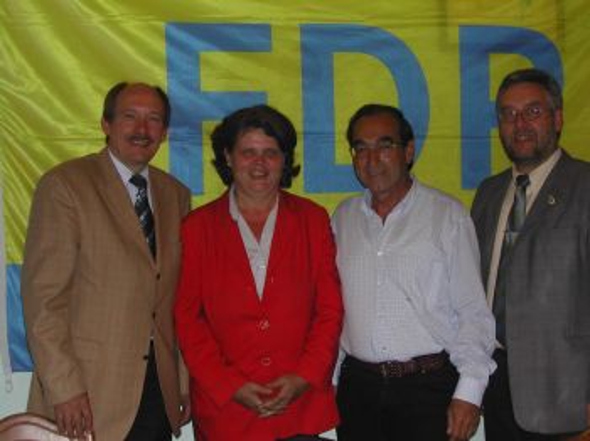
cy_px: 220
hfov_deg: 33.8
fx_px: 971
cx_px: 295
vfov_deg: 25.6
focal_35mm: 57
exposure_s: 1/60
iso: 119
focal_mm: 12.2
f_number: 3.4
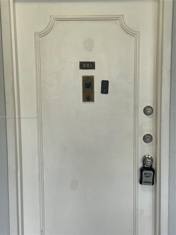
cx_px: 88
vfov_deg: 36.8
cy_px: 118
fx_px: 353
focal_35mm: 52
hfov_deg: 28.0
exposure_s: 1/120
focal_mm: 6
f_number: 2
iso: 80
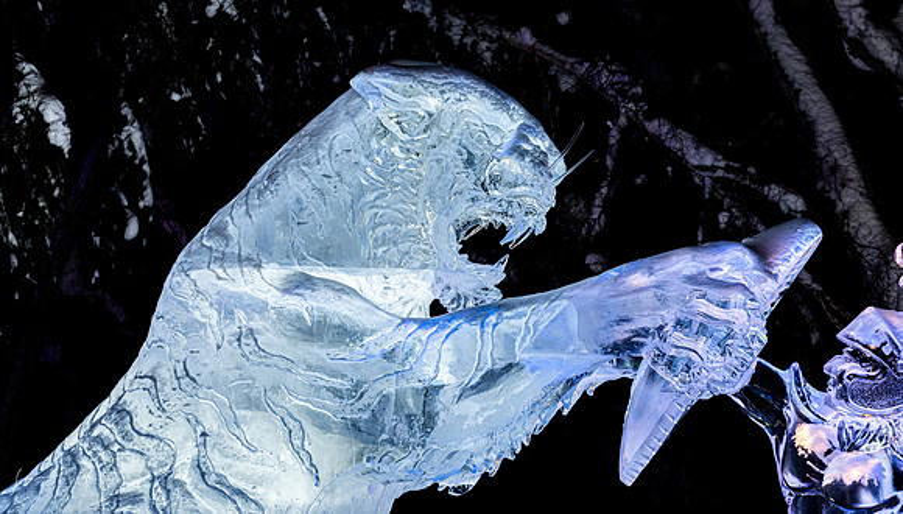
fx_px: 1764
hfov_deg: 28.7
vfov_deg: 16.6
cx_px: 451
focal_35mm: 73
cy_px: 226
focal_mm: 70
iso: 1000
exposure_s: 1/2
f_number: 10
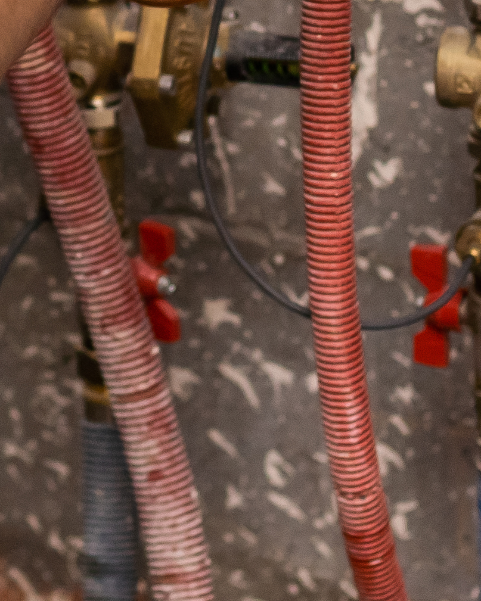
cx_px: -165
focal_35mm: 279
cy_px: -66
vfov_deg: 6.9
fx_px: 4965
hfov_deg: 5.5
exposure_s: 1/160
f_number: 2.8
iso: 320
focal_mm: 50
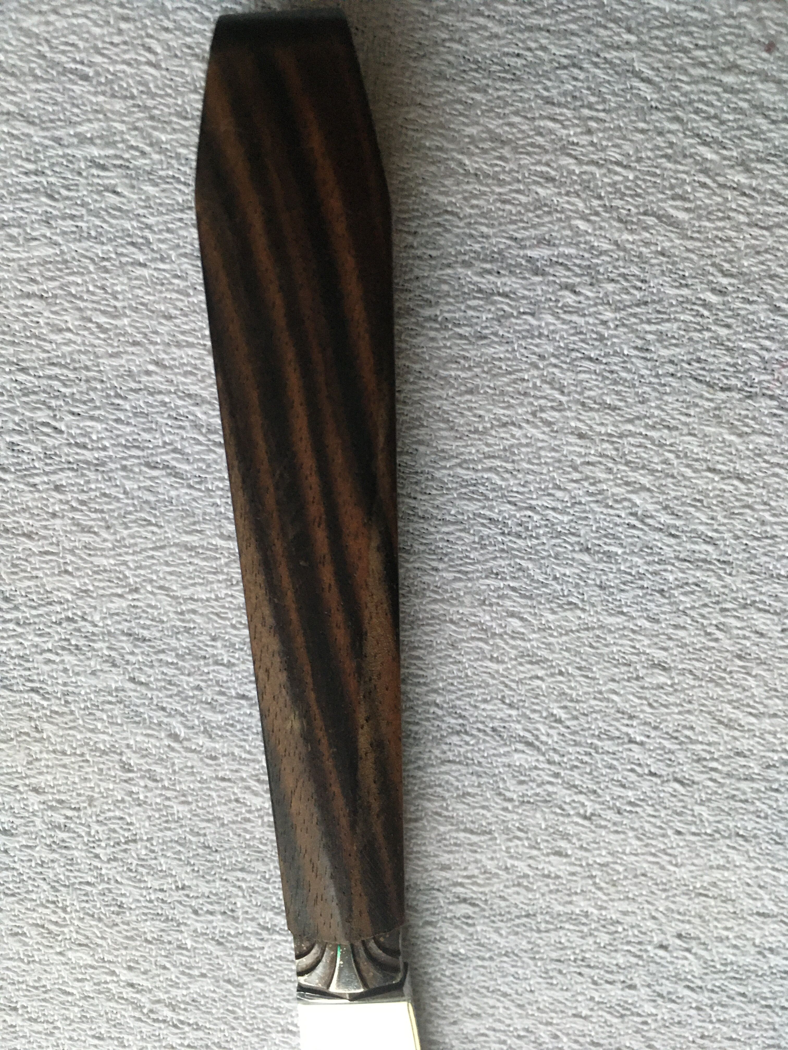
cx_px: 394
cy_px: 525
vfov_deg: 61.7
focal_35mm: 29
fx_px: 880
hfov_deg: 48.2
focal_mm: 4.15
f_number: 2.2
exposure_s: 1/33
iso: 250
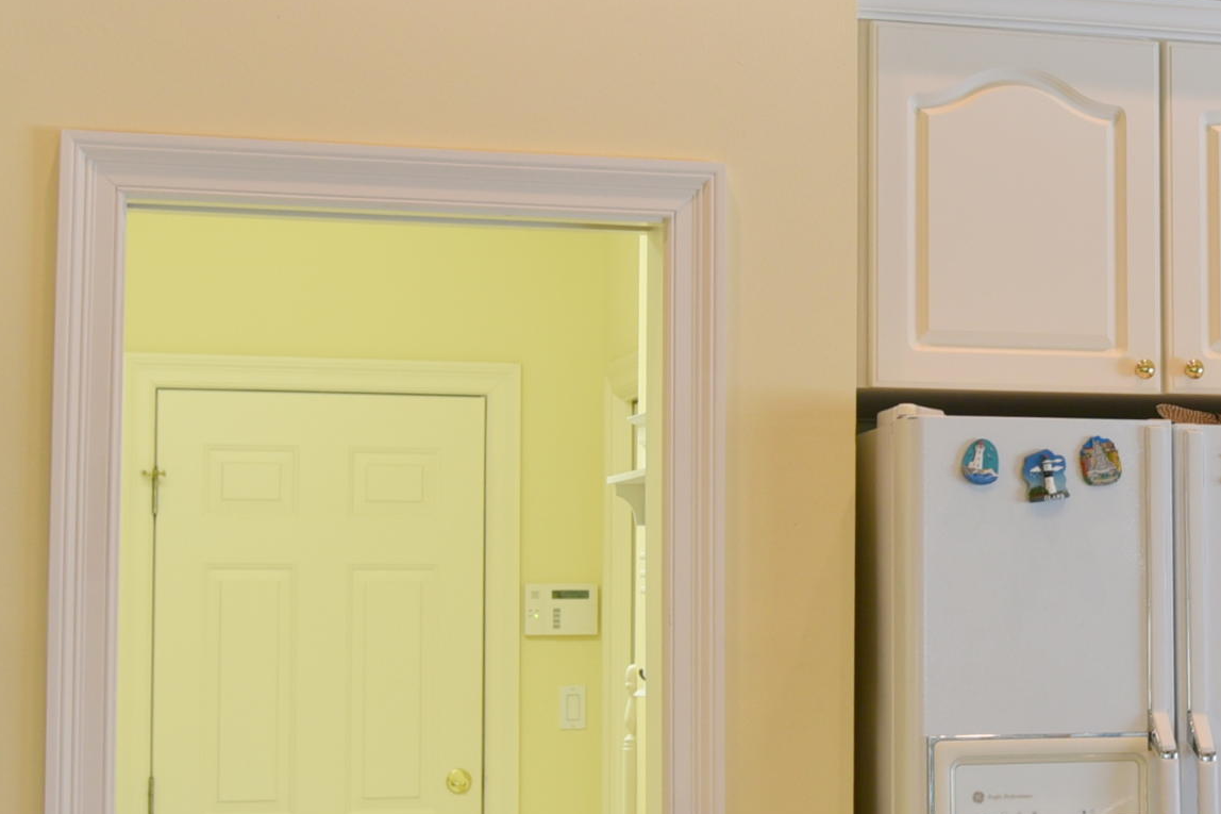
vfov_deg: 16.8
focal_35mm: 81
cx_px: 1199
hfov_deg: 24.0
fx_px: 2747
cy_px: 445
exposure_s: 1/60
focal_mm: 31
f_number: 4
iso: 450
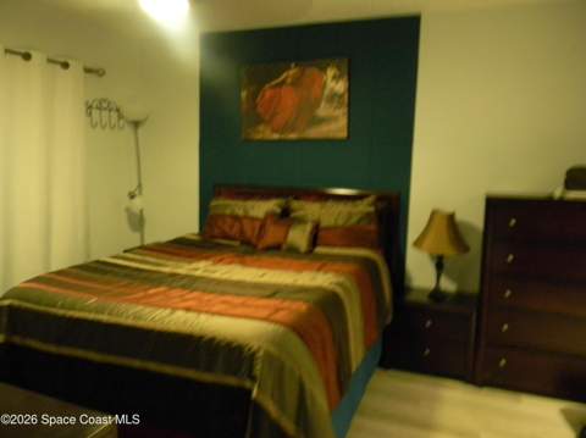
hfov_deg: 63.5
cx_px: 293
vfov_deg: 49.7
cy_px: 219
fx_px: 474
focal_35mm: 28
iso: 400
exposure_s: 1/3.4
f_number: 3.5
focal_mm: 5
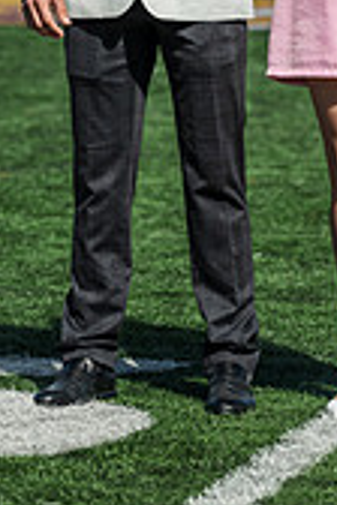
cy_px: -144
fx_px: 5462
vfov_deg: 5.3
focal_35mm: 389
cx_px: 250
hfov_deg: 3.5
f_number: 4.5
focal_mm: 145
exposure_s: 1/1250
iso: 100
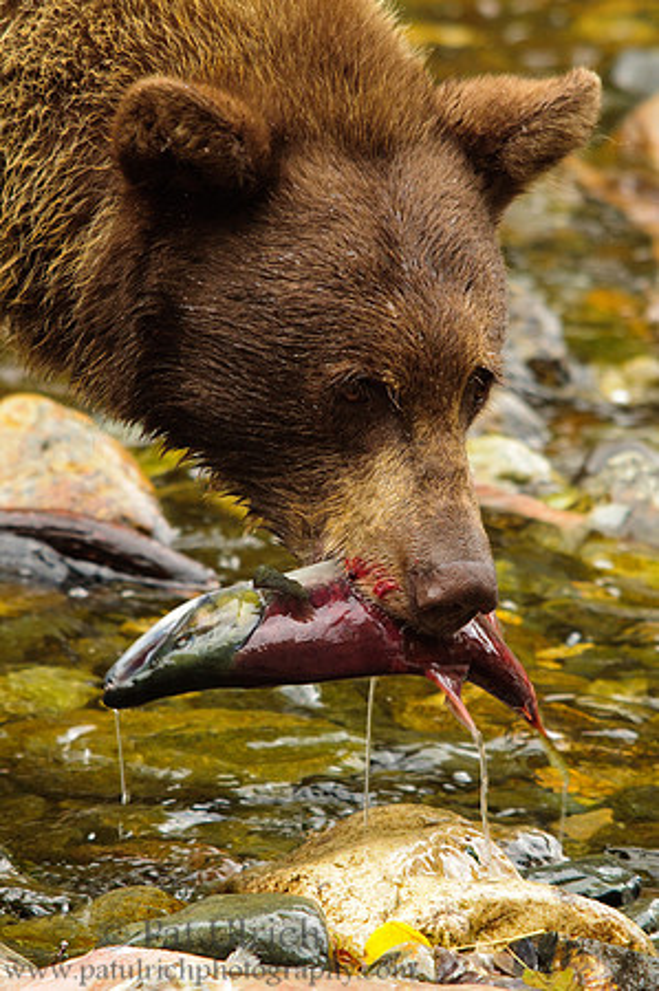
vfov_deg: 4.6
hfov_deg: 3.0
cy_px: 496
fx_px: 12384
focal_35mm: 450
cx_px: 330
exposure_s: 1/125
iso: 1600
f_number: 8
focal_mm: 300
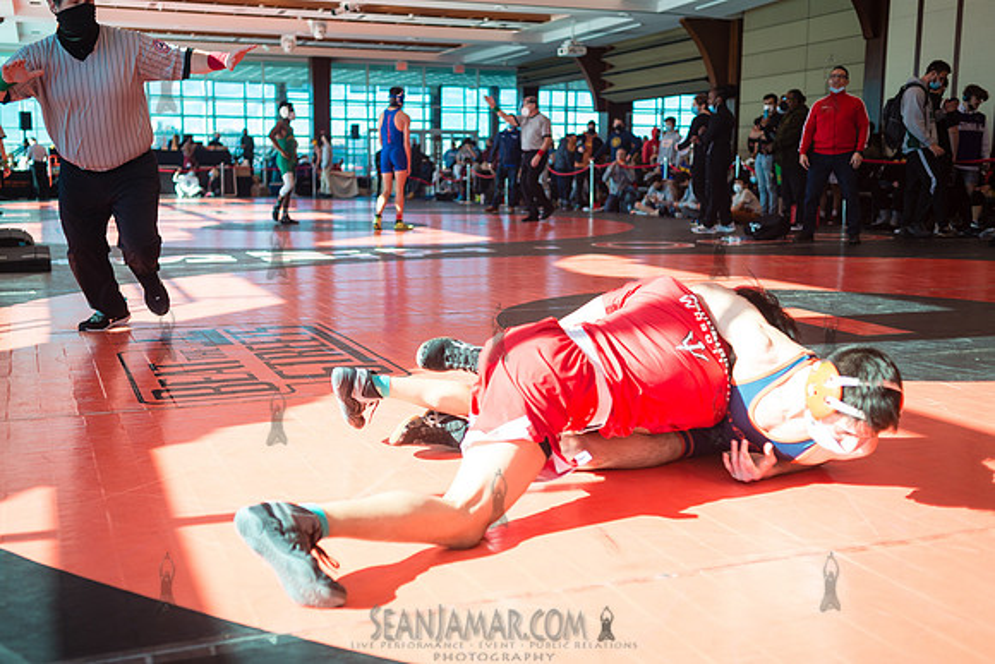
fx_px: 1079
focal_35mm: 39
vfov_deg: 34.2
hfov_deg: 49.5
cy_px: 329
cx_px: 465
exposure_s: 1/400
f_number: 3.2
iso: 400
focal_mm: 35
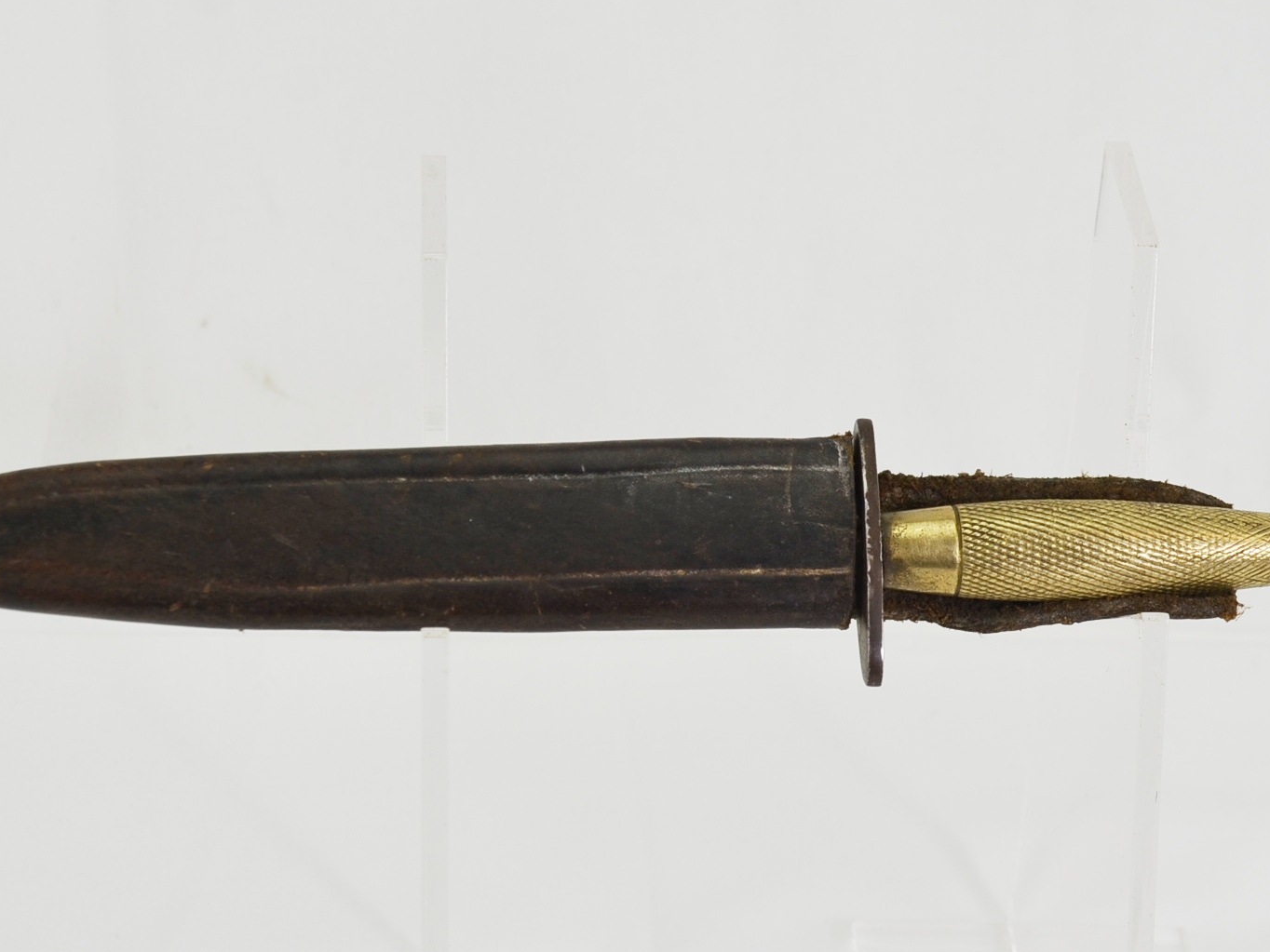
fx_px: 3816
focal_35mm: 104
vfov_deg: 14.2
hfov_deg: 18.9
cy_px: 568
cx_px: 722
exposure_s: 1/125
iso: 220
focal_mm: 40
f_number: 5.6
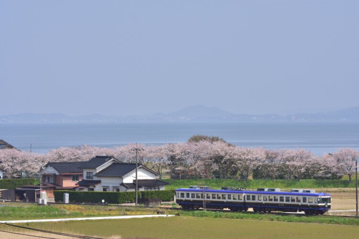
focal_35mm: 210
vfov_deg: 6.5
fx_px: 2094
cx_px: 180
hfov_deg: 9.8
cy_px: 120
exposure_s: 1/1000
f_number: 8
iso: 250
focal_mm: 140
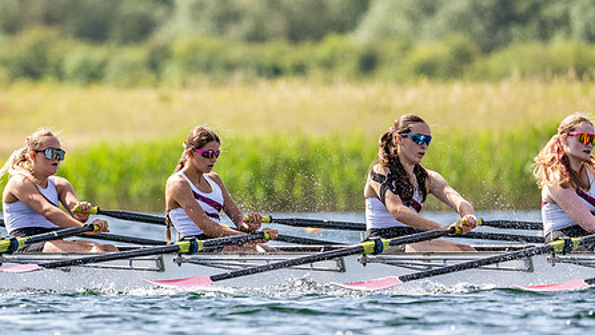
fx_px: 12891
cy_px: 194
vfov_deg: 1.5
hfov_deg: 2.6
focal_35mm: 817
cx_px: 225
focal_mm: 400
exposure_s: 1/2500
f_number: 4.5
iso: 280
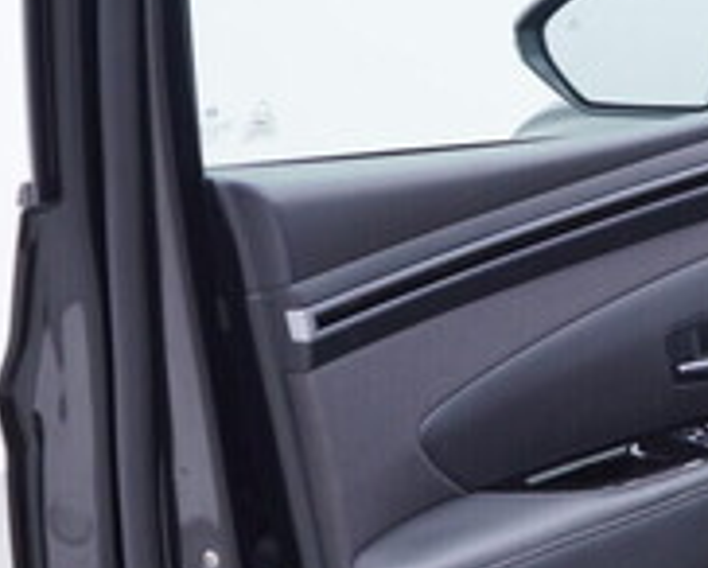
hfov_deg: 17.2
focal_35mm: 102
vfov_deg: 15.1
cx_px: 1019
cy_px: 247
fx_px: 2140
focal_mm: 24
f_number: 3.2
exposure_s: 1/50
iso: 125
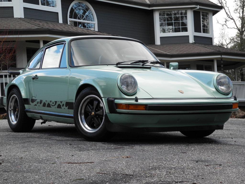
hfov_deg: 18.7
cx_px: 122
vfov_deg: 14.1
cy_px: 92
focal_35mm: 105
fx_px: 743
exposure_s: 1/172
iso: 100
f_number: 4.5
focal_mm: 22.5
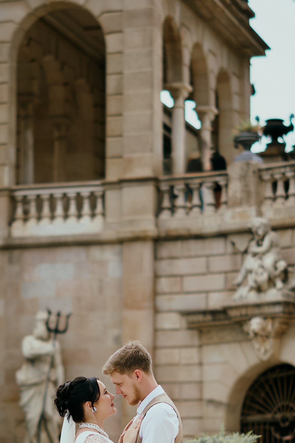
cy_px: 350
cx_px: 121
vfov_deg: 13.8
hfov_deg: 9.3
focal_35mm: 148
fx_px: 1819
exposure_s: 1/2000
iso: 100
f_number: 1.4
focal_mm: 50
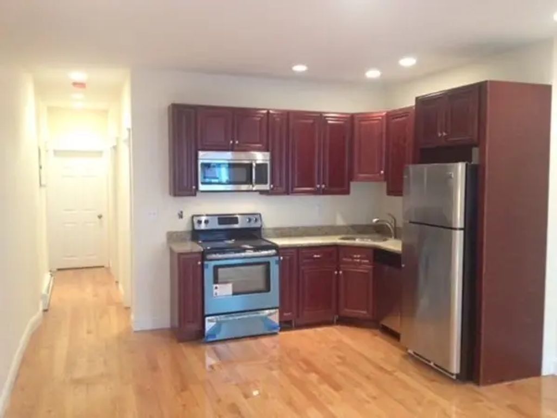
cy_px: 209
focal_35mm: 35
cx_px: 278
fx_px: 563
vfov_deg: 40.7
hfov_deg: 52.6
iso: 200
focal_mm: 4.28
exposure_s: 1/20
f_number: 2.4
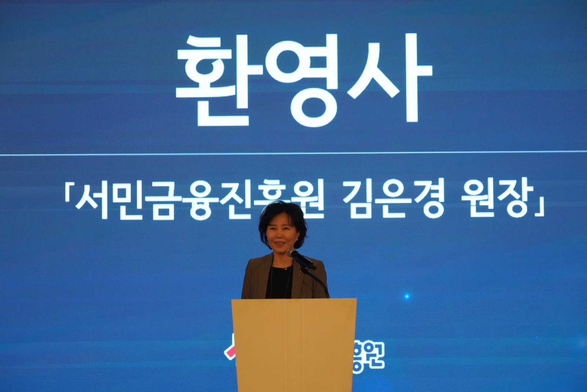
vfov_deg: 11.4
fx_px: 1957
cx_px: 294
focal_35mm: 120
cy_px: 196
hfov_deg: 17.1
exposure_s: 1/160
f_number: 6.3
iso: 6400
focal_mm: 120
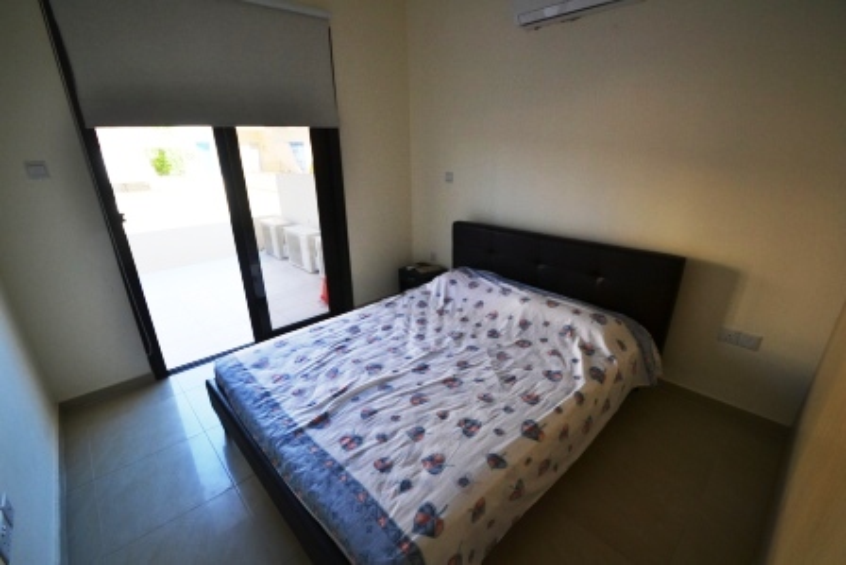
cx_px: 423
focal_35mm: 15
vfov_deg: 77.4
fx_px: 353
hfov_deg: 100.4
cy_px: 282
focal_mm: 10
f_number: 5.6
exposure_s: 1/125
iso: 320
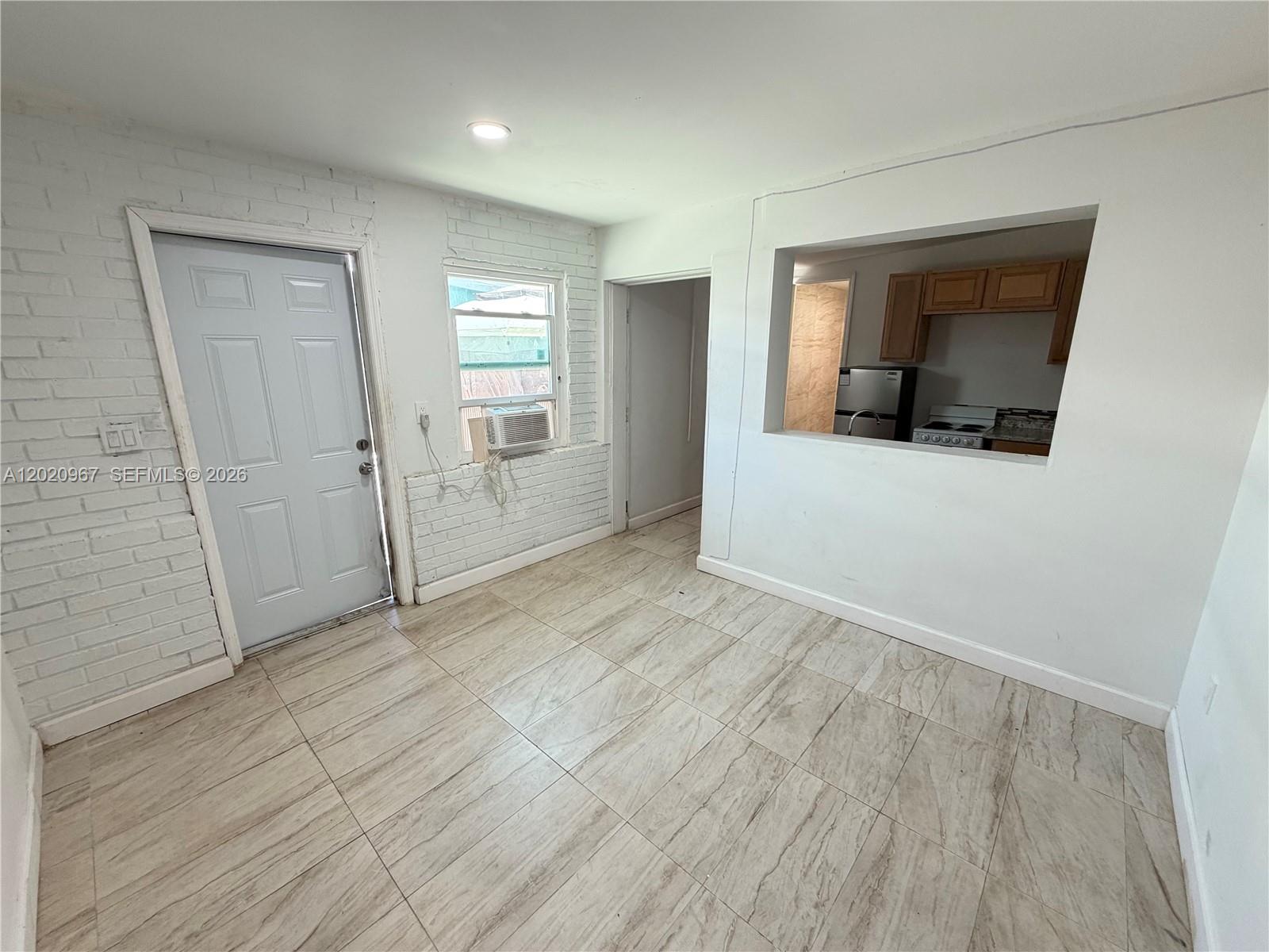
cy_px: 476
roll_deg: +0.4
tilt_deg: -14.0
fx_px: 513
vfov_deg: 85.7
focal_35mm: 14
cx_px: 634
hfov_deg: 102.1
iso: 160
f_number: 2.2
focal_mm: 2.22
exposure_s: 1/60
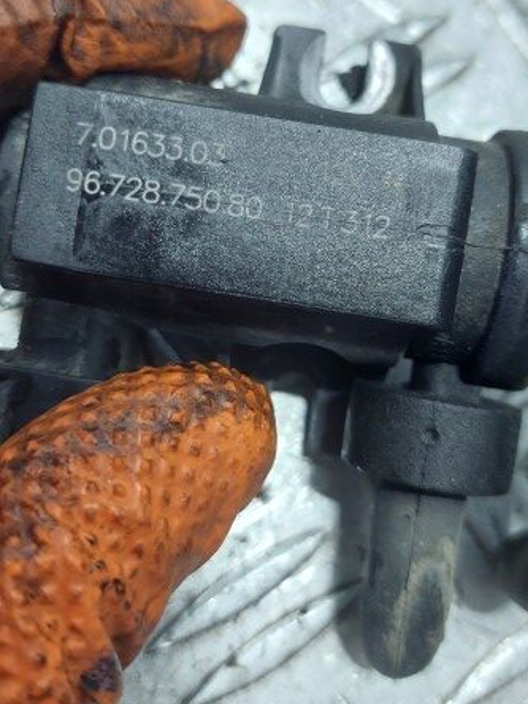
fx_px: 732
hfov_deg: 39.6
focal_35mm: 36
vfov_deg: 50.8
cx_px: 292
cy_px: 265
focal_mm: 5.23
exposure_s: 1/50
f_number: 1.8
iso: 100
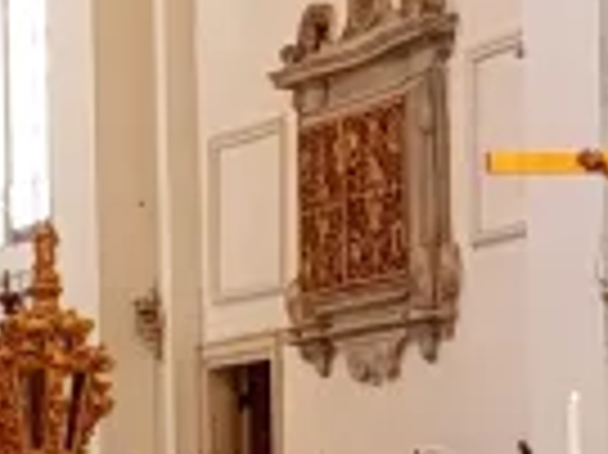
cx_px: 477
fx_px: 3738
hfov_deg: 9.3
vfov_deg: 7.0
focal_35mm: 213
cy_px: 382
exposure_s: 1/50
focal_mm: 5.24
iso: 1174
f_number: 1.7
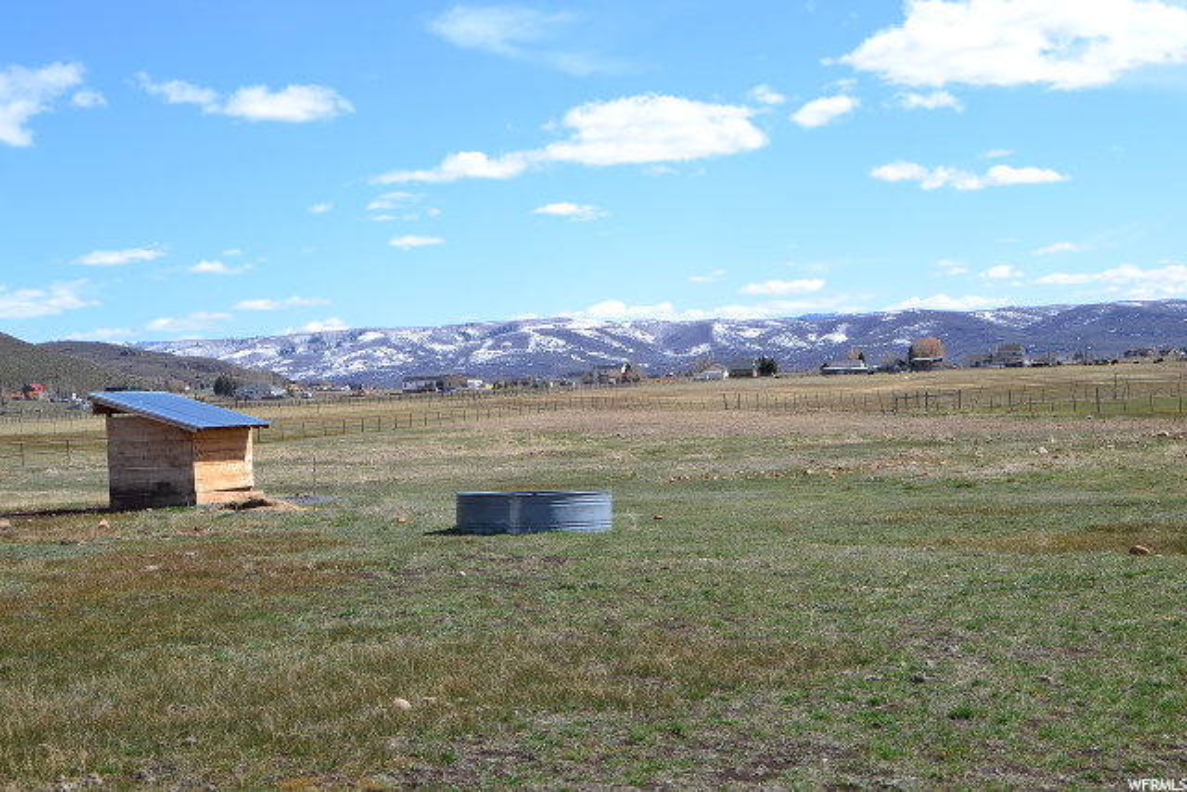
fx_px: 1731
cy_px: 396
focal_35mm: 52
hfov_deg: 37.8
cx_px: 594
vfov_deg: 25.8
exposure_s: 1/500
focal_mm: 35
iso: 360
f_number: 11
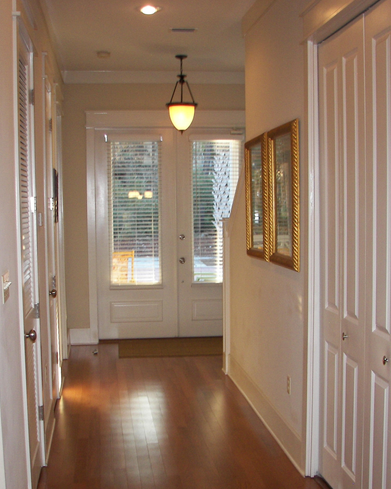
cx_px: 192
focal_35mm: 51
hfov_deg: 29.7
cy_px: 262
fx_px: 738
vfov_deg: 36.6
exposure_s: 1/30
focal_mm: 6
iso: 100
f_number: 2.8
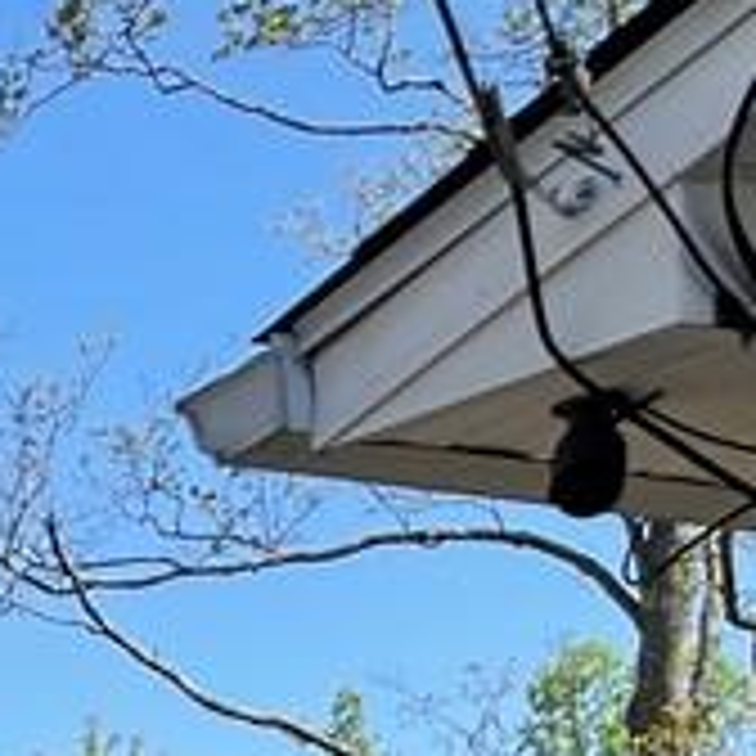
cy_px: 1701
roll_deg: +1.4
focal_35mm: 140
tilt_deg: -3.4
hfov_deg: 10.6
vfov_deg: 10.9
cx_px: -1080
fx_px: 3459
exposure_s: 1/1821
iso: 32
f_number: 1.6
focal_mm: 5.1
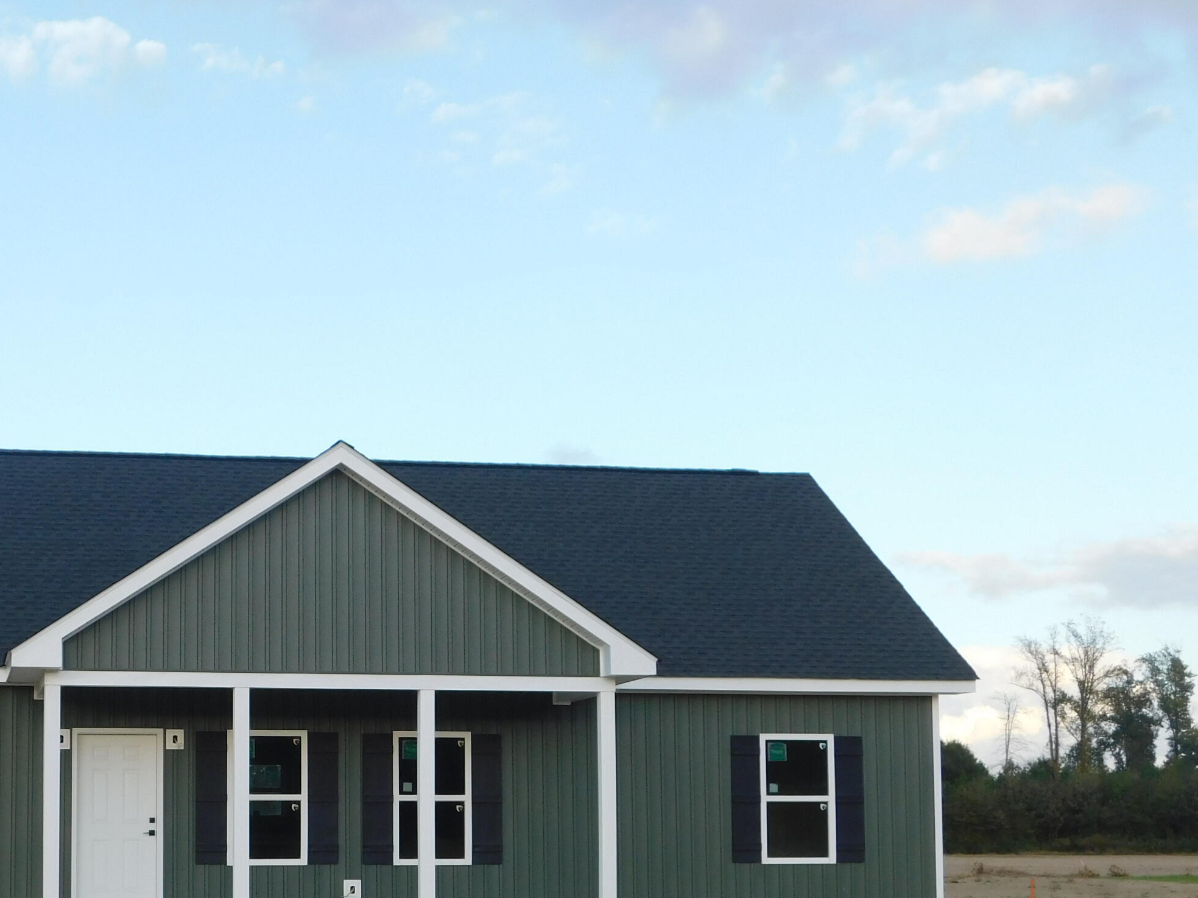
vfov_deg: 23.8
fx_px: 2111
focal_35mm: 61
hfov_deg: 31.2
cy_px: 679
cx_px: 306
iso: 125
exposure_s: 1/400
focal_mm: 7.1
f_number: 3.6
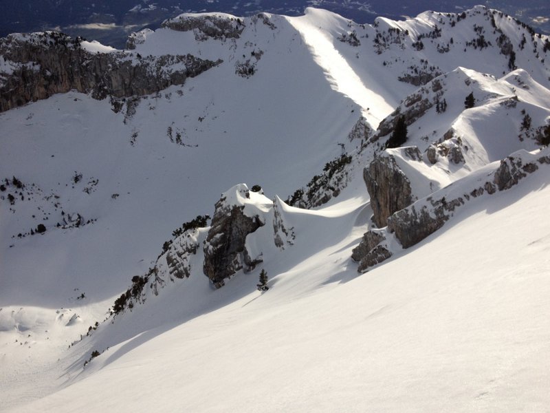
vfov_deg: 40.7
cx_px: 275
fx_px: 556
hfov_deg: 52.6
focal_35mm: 35
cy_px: 206
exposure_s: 1/3690
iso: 50
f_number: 2.4
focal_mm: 4.28
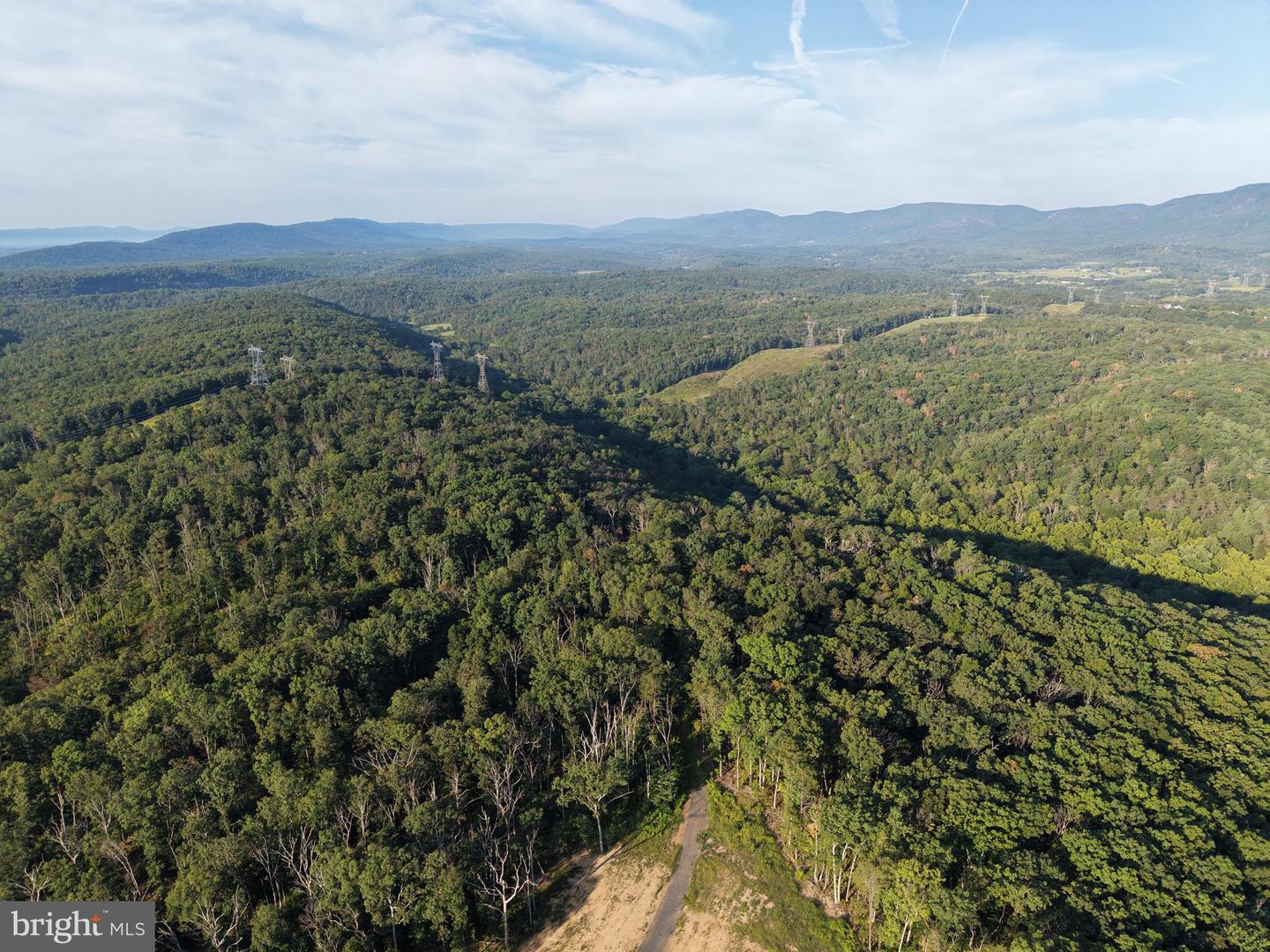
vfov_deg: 56.8
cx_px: 635
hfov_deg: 71.6
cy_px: 476
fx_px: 881
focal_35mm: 24
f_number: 1.8
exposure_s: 1/1000
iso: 100
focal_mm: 8.67
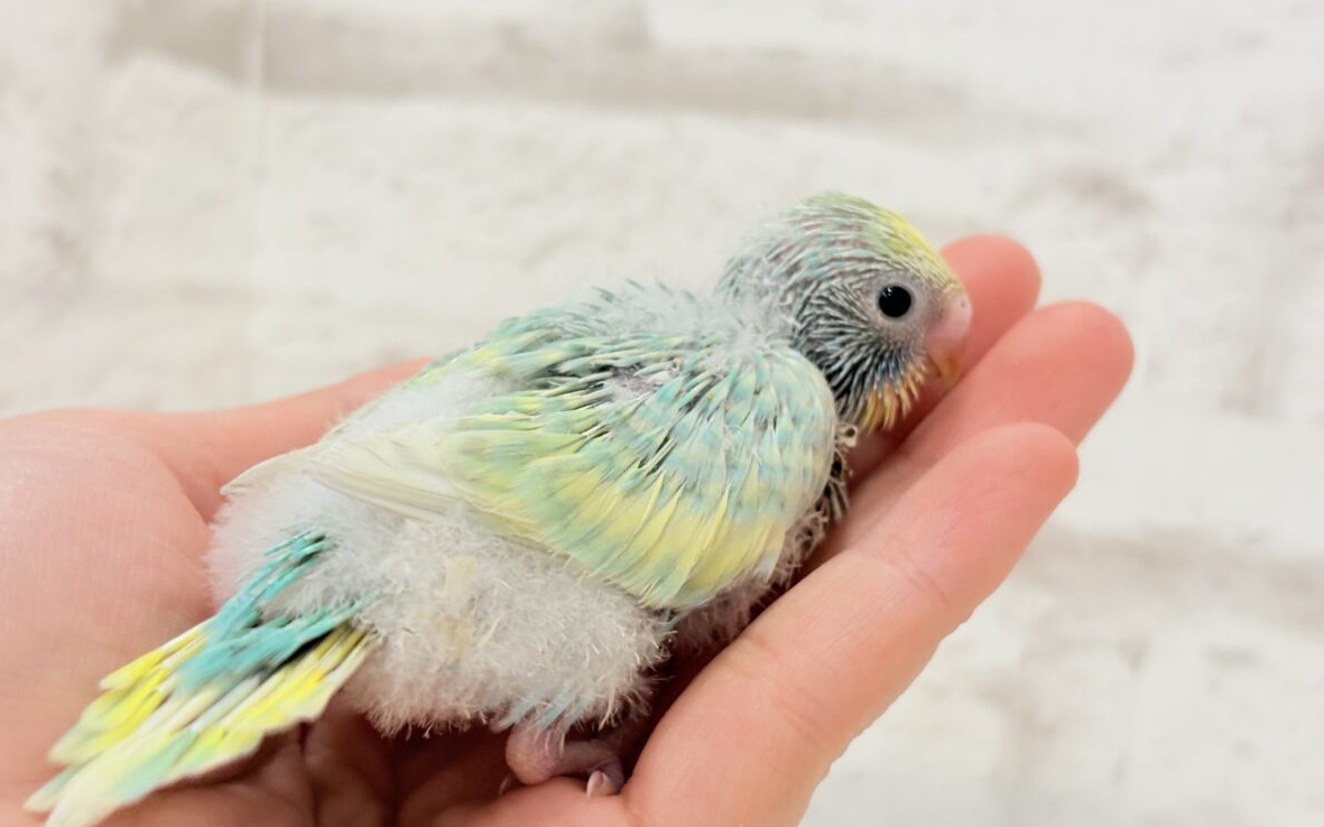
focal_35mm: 56
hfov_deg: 36.3
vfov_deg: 23.1
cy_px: 455
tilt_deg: -7.2
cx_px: 670
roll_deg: -4.8
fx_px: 2021
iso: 80
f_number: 1.6
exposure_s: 1/100
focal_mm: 5.96
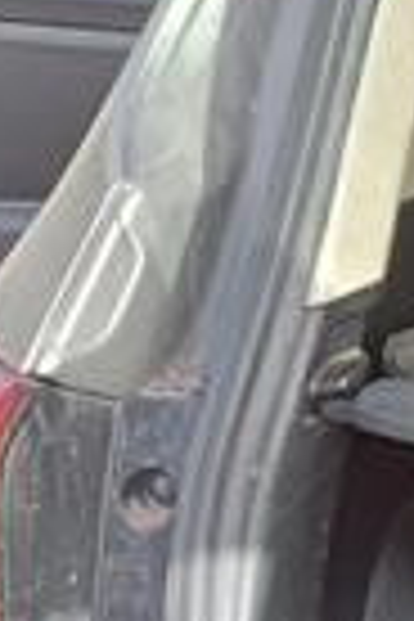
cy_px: 529
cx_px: 1364
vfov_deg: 14.7
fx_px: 2380
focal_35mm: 138
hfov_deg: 8.1
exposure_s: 1/100
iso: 159
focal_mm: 3.46
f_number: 2.2
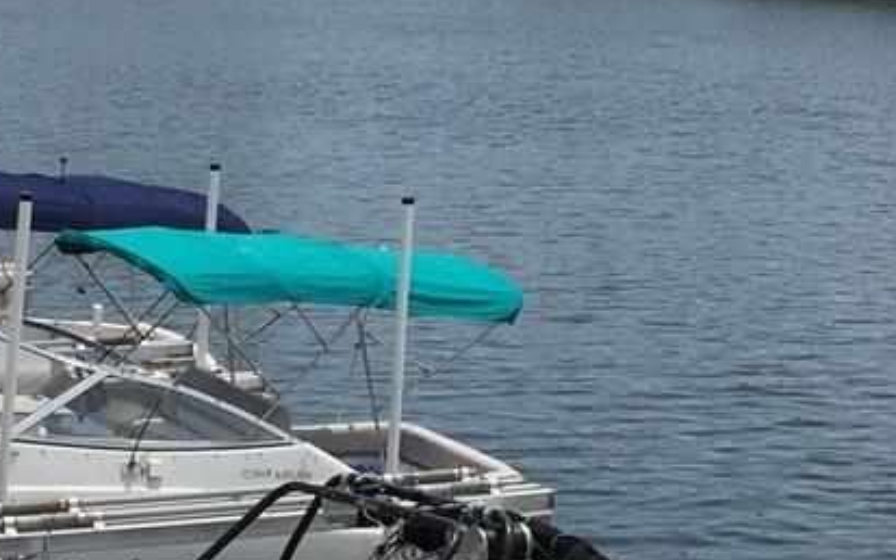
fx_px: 2905
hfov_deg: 17.5
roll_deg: -3.2
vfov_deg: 11.0
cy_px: 308
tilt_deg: -7.2
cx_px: 384
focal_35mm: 119
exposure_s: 1/3300
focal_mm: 4.15
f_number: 2.2
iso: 32
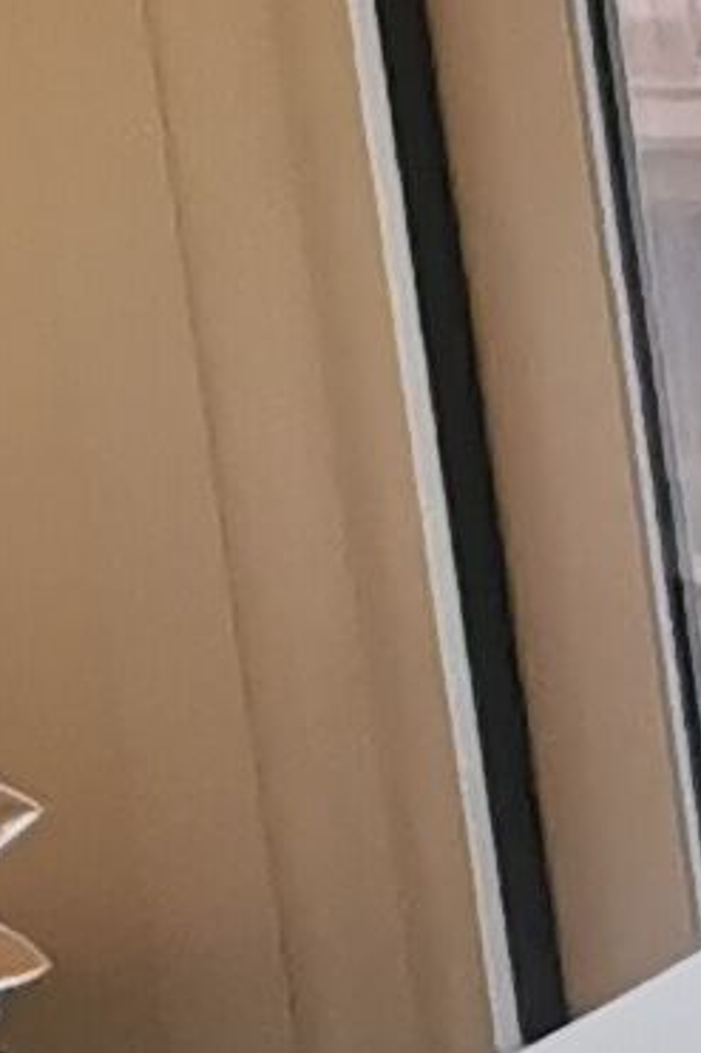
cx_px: 4280
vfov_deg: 7.4
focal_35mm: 276
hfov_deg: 4.0
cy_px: 1044
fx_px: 8068
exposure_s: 1/100
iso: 200
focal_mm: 5.56
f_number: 1.6
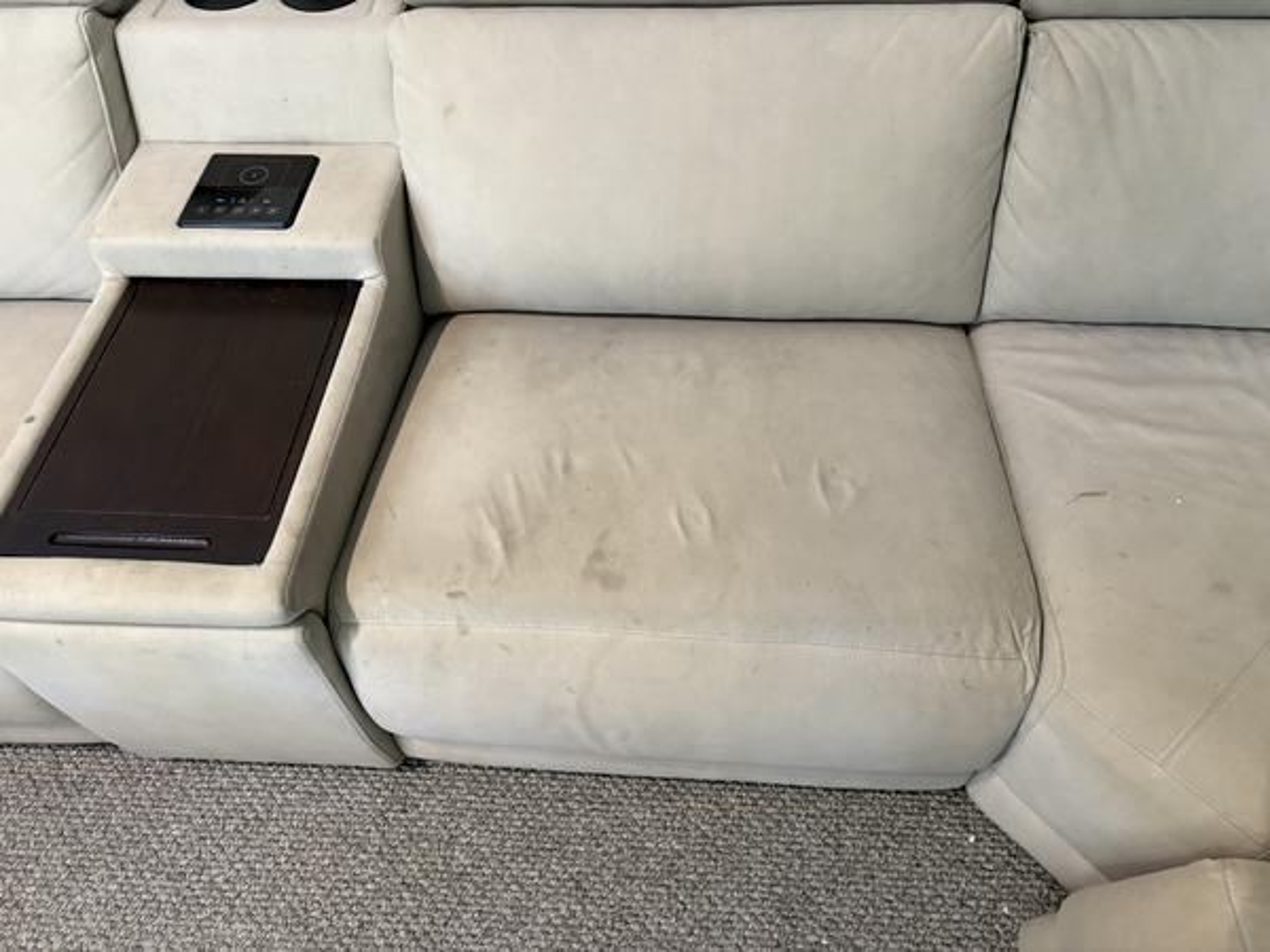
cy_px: 476
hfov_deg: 67.3
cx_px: 635
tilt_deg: -52.1
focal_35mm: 26
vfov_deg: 53.1
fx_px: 954
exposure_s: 1/50
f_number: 1.6
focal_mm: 5.96
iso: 200
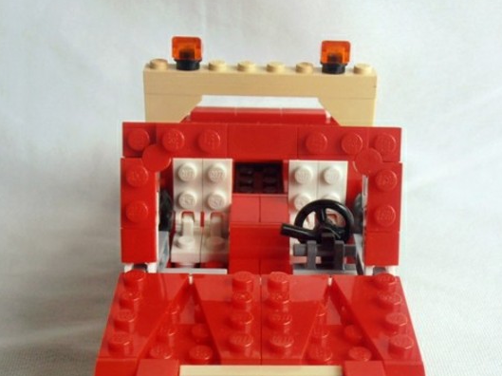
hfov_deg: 30.7
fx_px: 913
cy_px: 269
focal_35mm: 63
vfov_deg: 23.1
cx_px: 288
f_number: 3.9
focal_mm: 6.61
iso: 80
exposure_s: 1/40
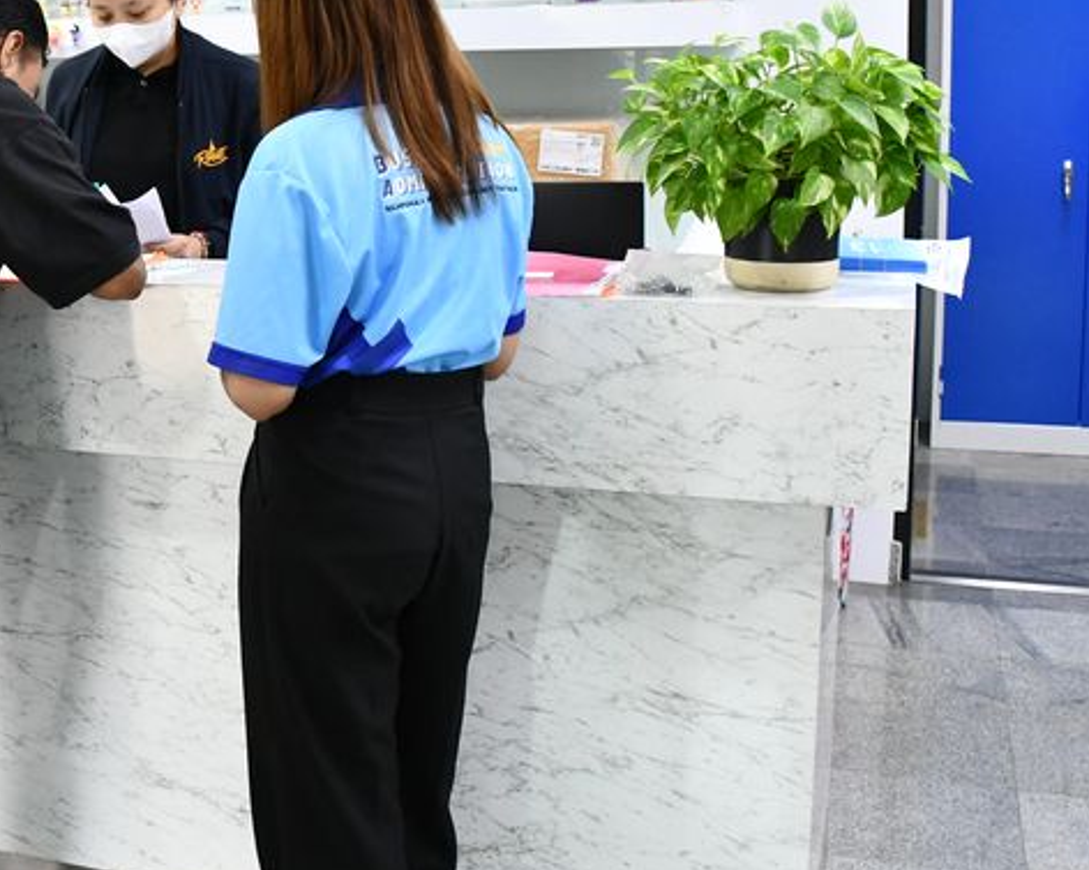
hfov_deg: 32.1
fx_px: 1772
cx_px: 55
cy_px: 248
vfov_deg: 27.3
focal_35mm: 55
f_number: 3.5
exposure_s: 1/125
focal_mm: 18
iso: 2000
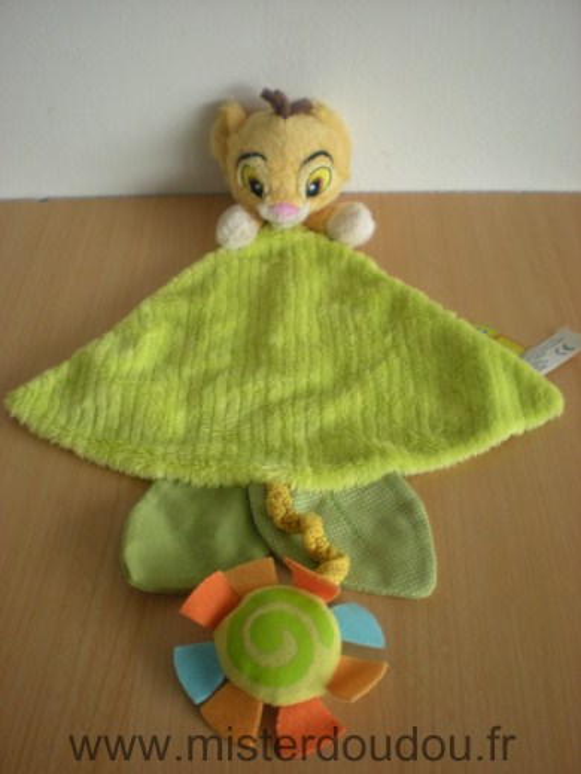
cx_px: 290
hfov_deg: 37.7
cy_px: 387
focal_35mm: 38
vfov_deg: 49.0
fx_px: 850
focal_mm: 6.3
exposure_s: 1/43.6
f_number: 3.1
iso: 200
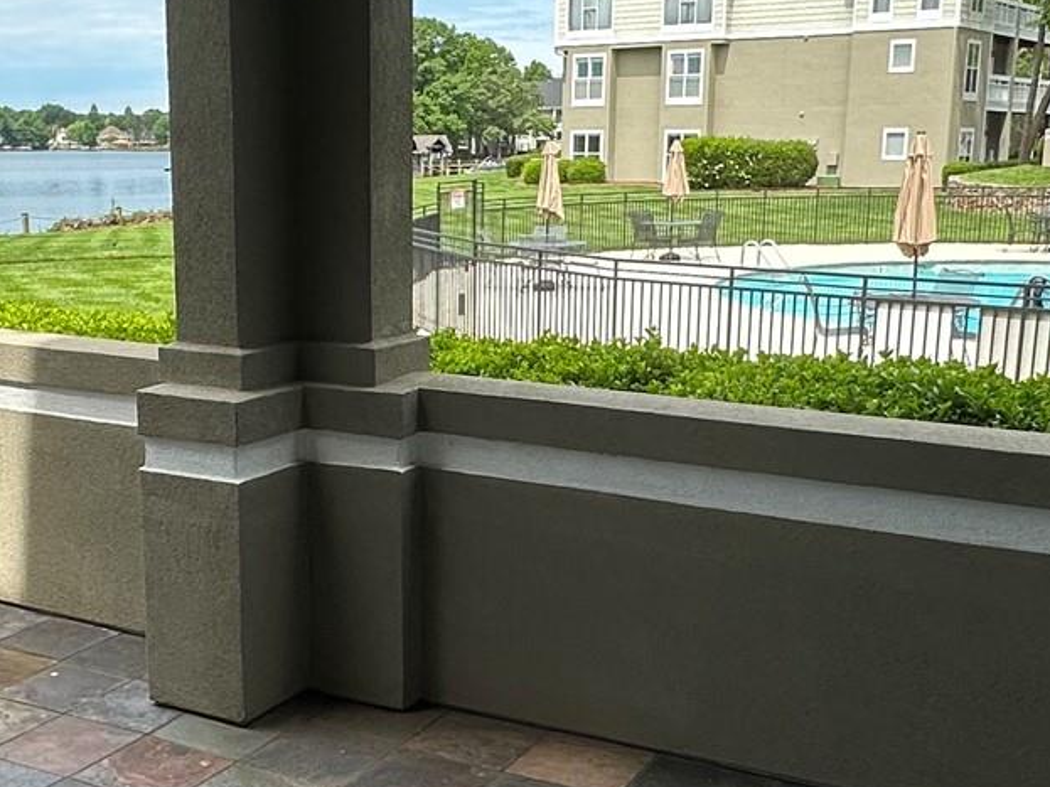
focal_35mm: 46
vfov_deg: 31.4
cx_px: 374
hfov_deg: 40.9
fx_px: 1395
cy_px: 462
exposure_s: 1/1006
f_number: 2.2
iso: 40
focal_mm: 2.22
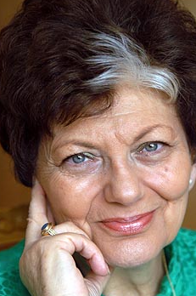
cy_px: 161
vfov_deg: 14.0
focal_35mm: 147
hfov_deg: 9.3
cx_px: 100
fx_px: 1201
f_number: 3.5
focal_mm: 85
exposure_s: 1/45
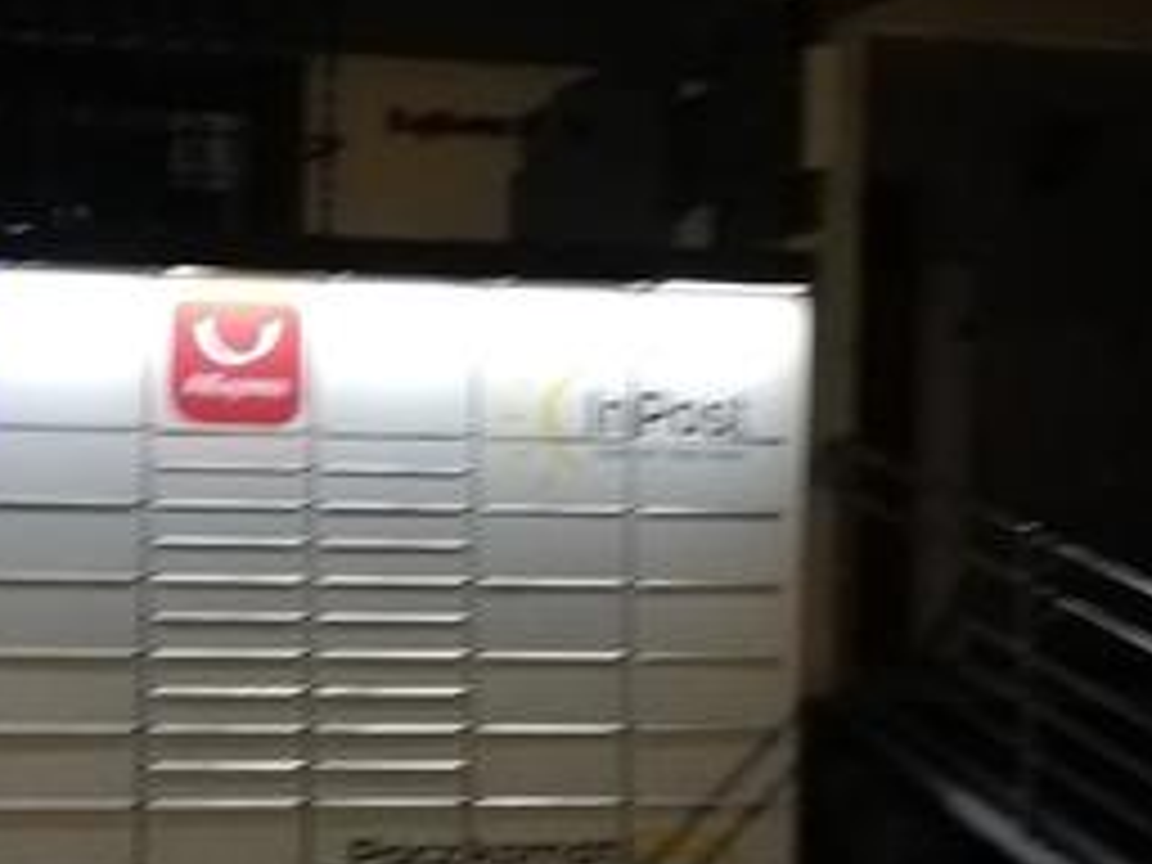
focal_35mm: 71
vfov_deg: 20.7
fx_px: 2363
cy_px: 551
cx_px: 158
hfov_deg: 26.6
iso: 640
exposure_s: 1/20
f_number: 2.2
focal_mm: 3.81
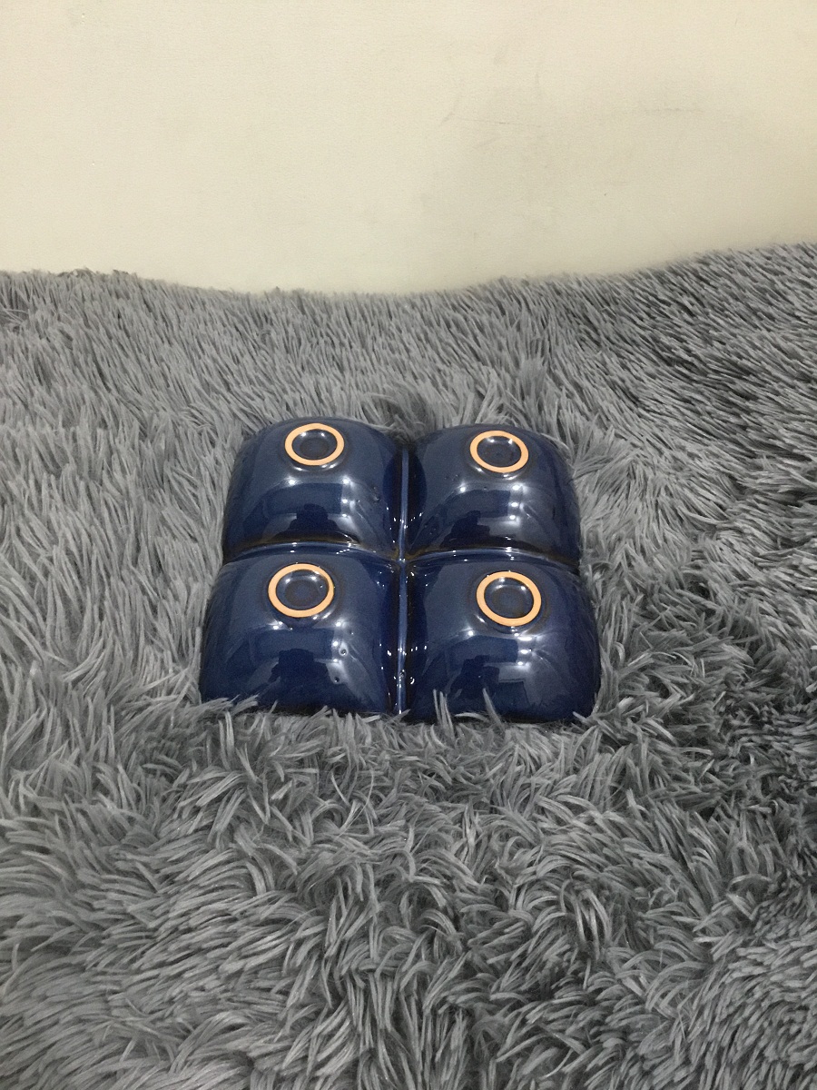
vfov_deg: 58.4
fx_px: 976
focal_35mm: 31
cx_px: 408
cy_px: 545
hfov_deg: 45.4
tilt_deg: -46.3
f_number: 2.4
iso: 125
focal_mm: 3.3
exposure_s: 1/30
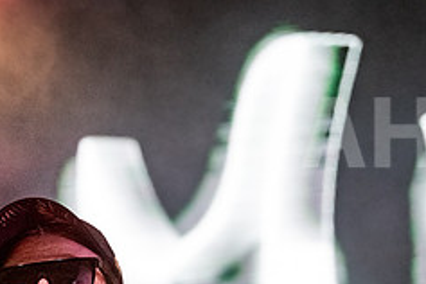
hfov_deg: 6.2
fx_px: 3917
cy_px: 346
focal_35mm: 331
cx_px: 58
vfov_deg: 4.1
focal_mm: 135
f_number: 2.8
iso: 2500
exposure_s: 1/2000
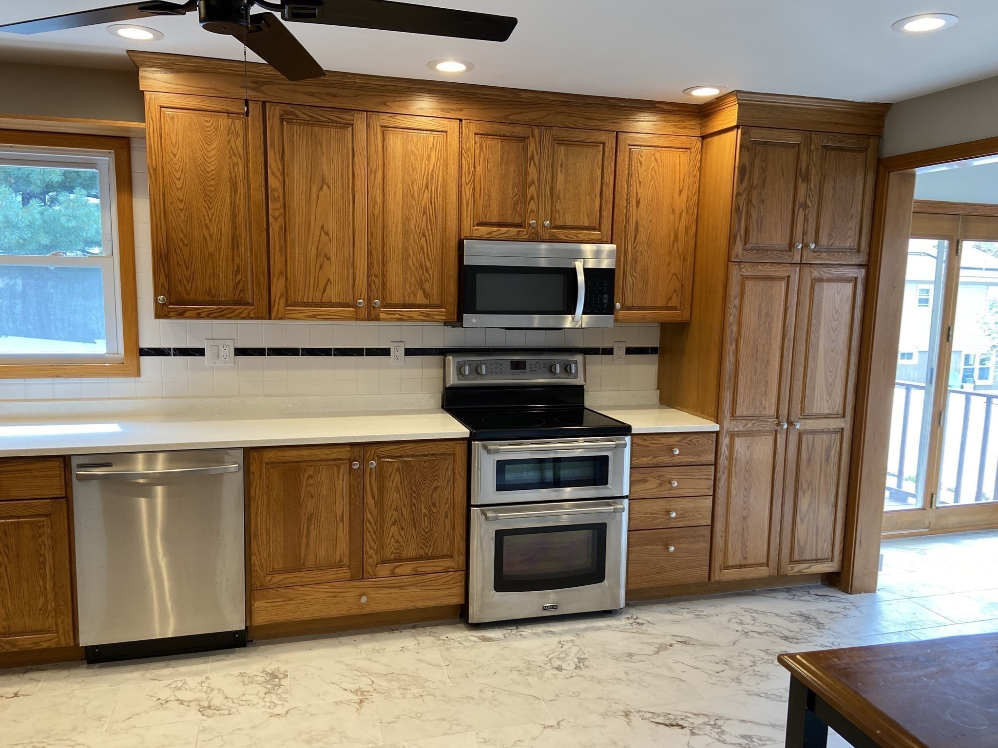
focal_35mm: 26
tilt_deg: -8.4
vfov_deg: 53.1
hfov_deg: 67.3
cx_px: 499
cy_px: 374
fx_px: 750
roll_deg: -0.8
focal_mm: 4.25
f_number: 1.8
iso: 125
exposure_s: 1/120
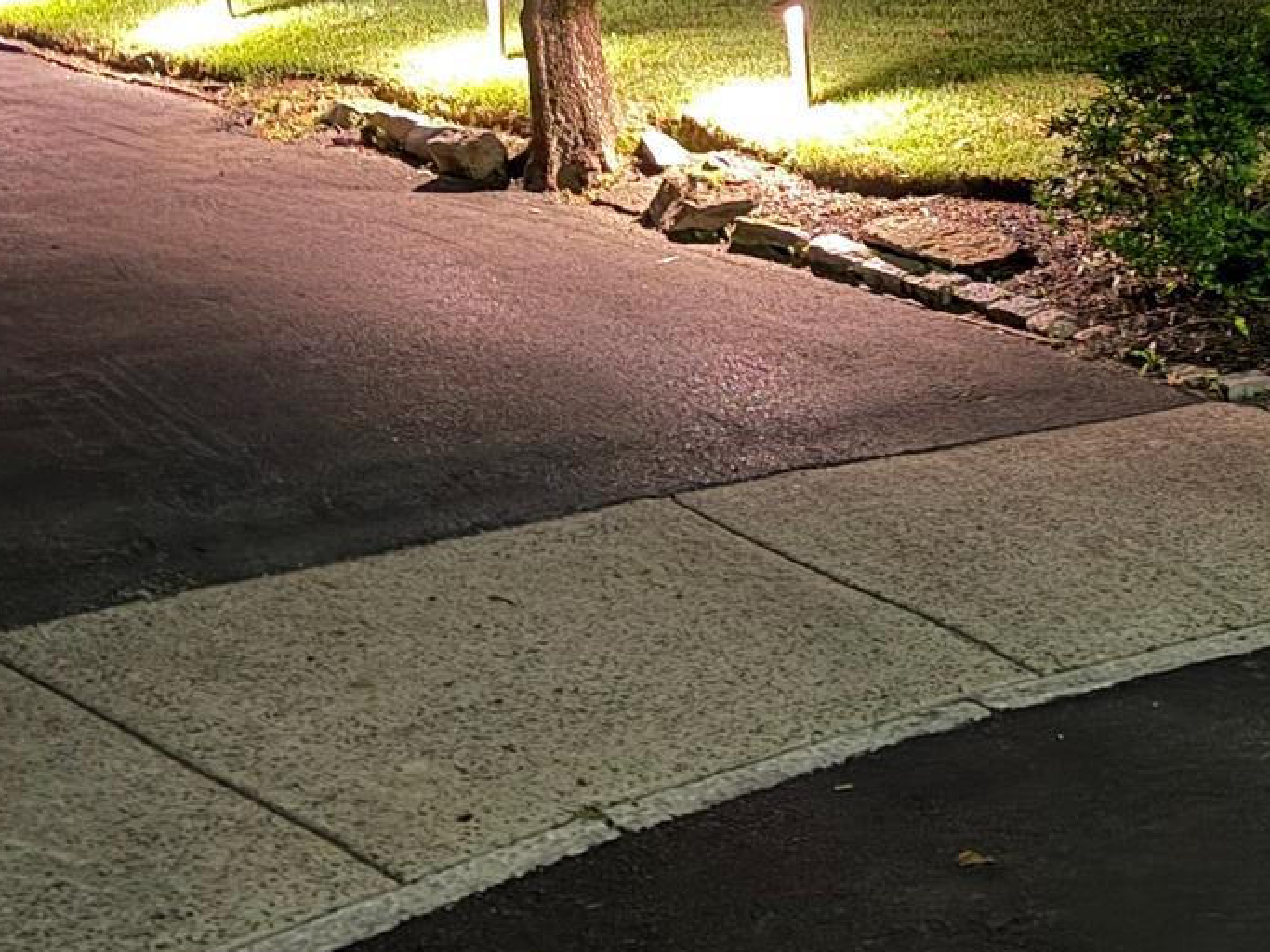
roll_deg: +2.2
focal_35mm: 72
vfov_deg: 19.2
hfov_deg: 26.5
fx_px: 2641
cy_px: -210
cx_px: 1019
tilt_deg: +4.2
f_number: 1.78
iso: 1250
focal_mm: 6.76
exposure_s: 1/5
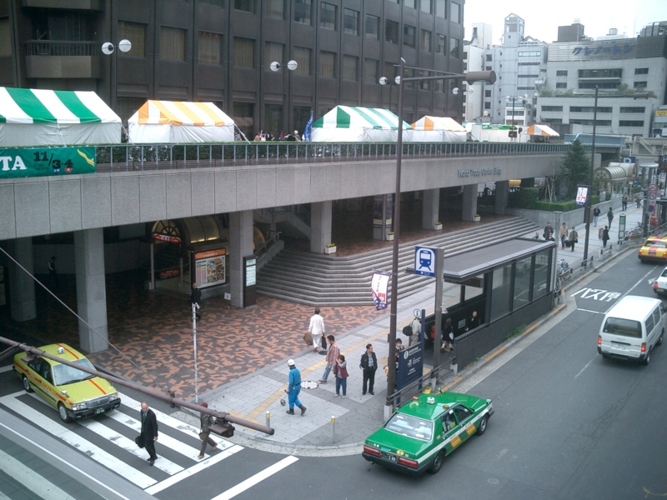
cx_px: 334
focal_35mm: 35
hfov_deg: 52.6
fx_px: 674
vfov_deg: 40.7
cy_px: 250
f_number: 4.2
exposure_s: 1/125
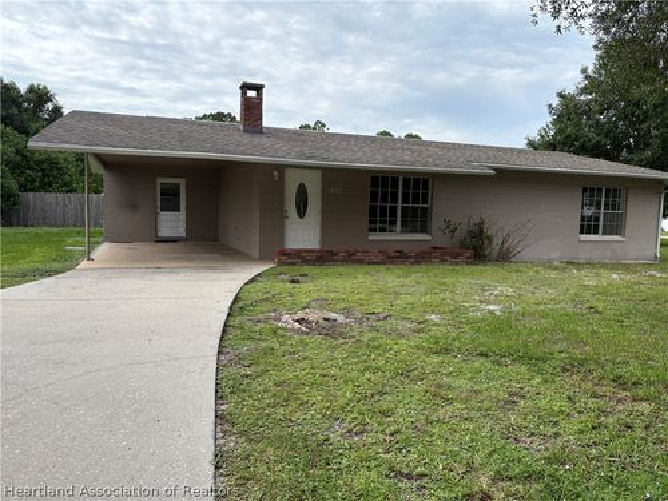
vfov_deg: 53.1
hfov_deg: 67.3
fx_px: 502
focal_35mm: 26
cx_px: 334
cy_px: 250
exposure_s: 1/2865
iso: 50
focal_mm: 5.96
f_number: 1.6
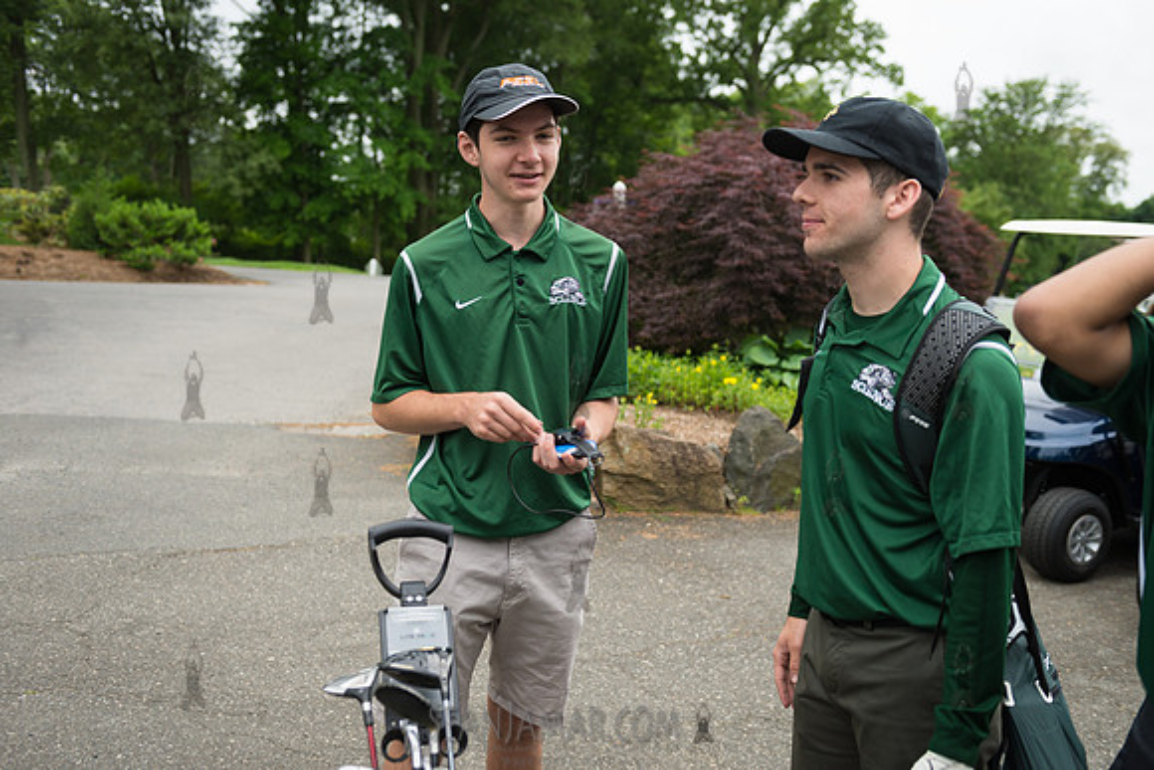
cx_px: 577
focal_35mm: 38
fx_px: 1218
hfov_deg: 50.7
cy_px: 385
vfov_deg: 35.1
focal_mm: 38
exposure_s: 1/1000
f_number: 3.2
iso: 320
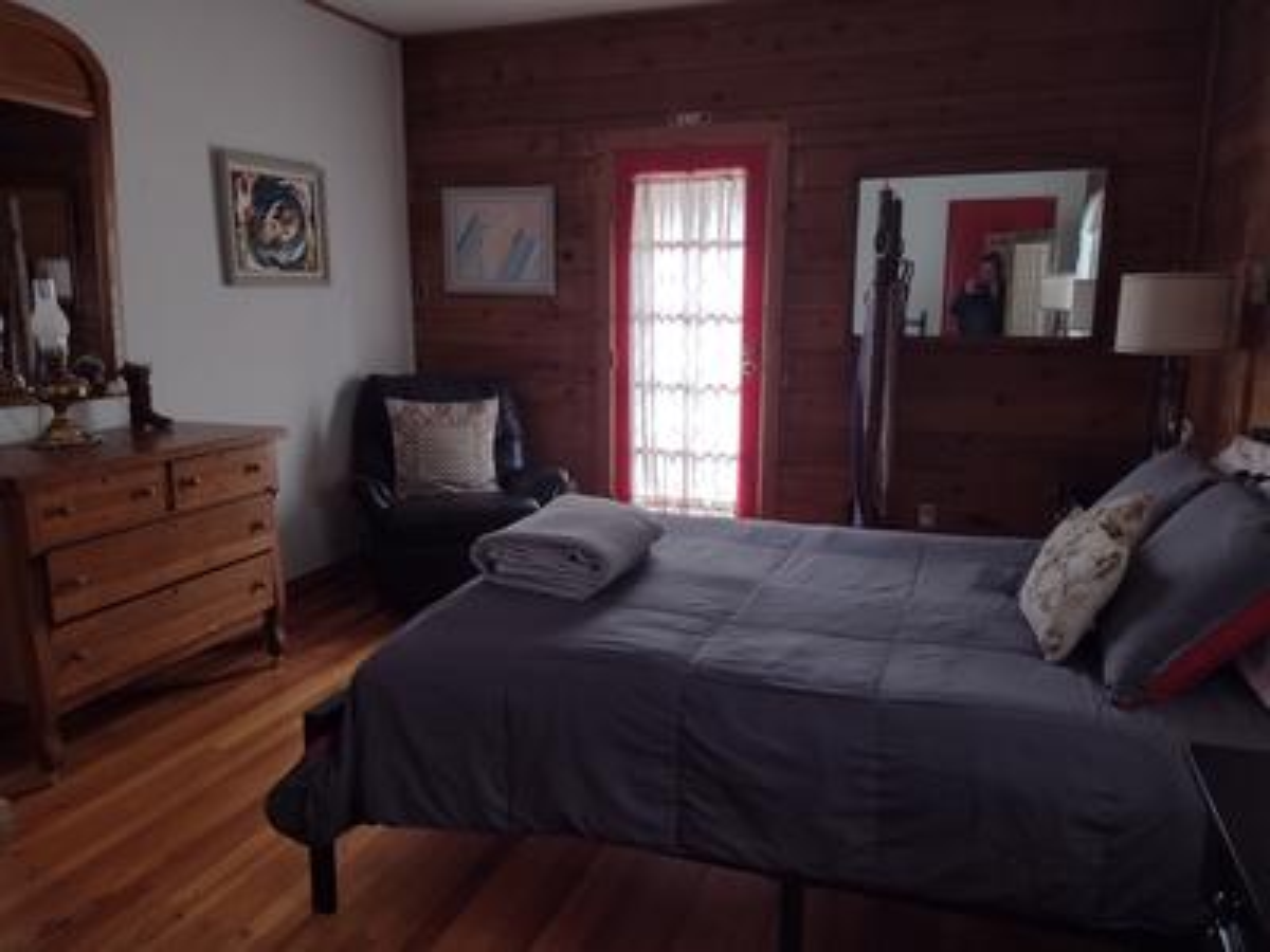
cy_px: 476
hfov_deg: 65.3
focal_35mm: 27
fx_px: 991
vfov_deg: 51.4
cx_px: 635
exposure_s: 1/40
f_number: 1.7
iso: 252
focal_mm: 4.71
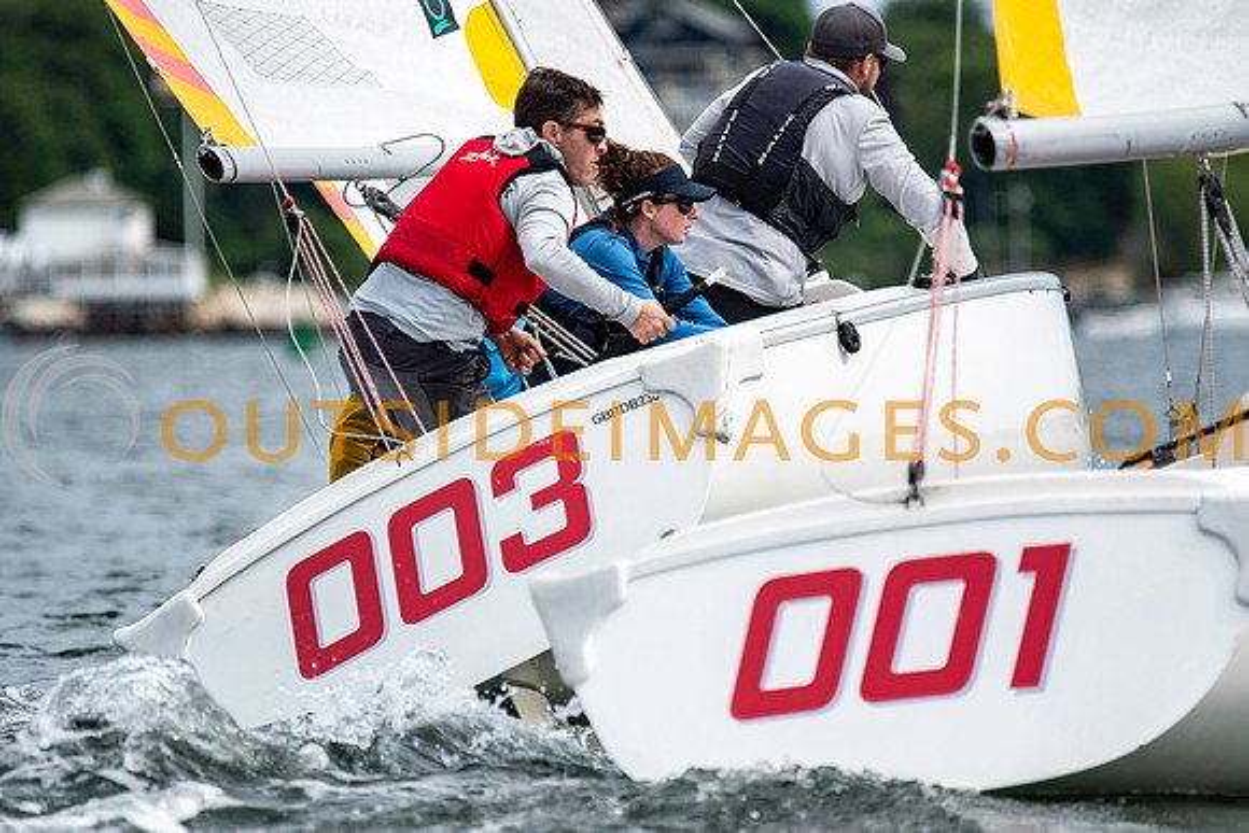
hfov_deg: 4.6
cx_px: 624
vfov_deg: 3.1
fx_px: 15615
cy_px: 416
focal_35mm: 450
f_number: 4
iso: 250
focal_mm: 300
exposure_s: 1/5000
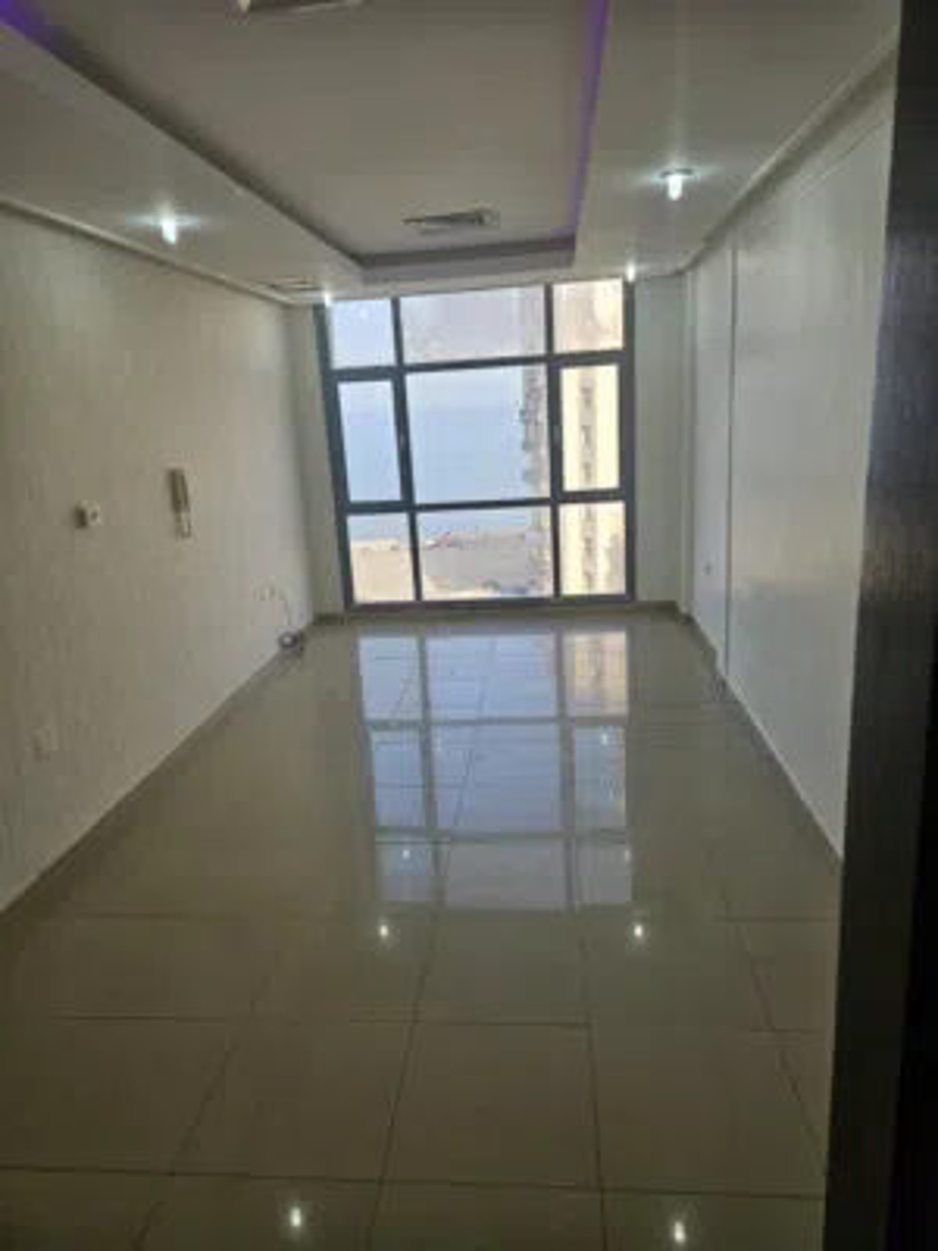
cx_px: 469
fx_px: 831
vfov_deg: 73.9
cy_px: 626
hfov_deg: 58.9
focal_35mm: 23
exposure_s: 1/400
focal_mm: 5.4
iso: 25
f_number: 1.8
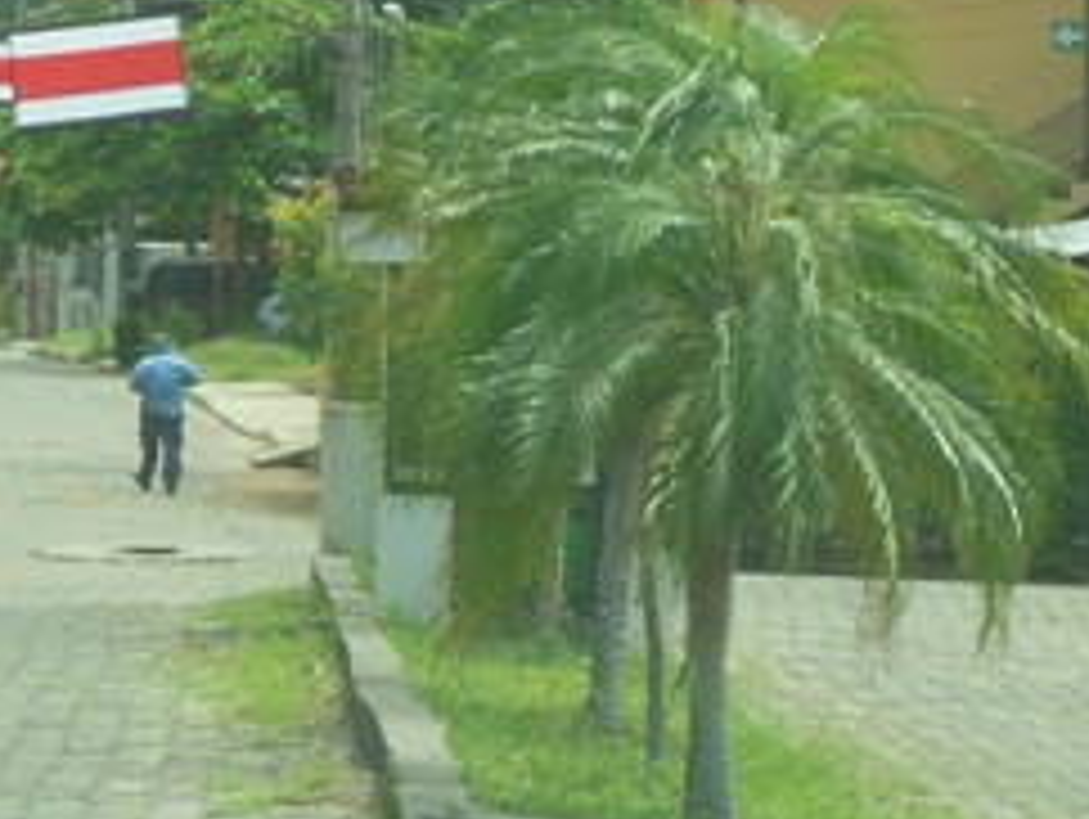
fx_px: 7904
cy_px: 274
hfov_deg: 7.9
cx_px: 531
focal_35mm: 251
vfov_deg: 5.9
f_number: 4.4
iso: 125
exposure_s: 1/400
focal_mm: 13.6
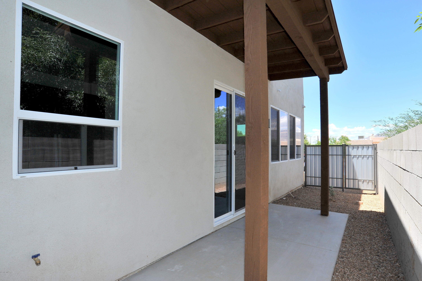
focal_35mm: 18
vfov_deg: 67.3
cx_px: 211
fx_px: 211
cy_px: 140
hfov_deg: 90.0
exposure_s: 1/320
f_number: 11
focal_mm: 18
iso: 320
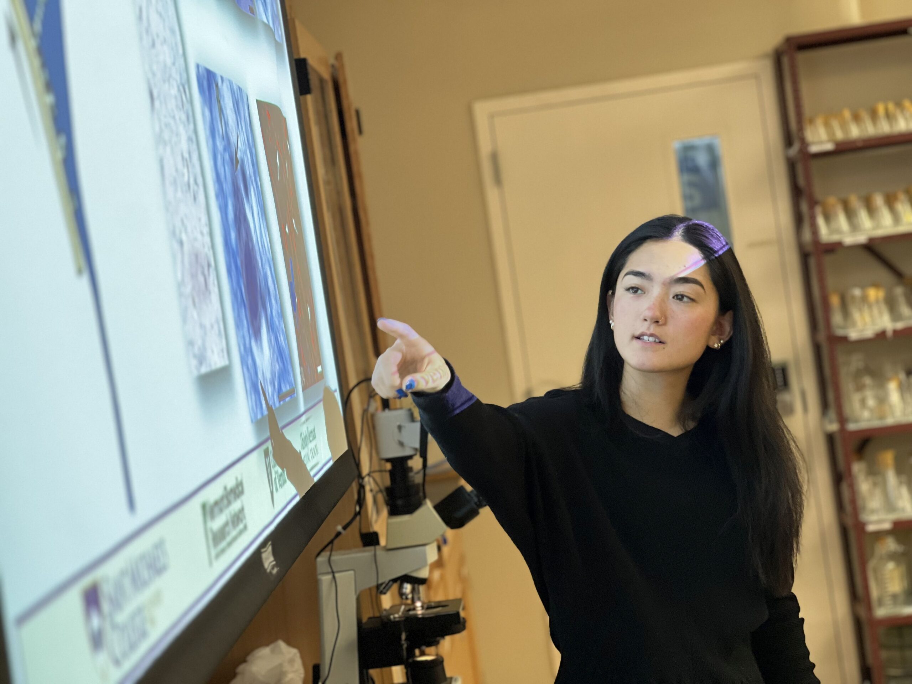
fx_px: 2029
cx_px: 456
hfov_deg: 25.3
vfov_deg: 19.1
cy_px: 342
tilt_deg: -1.4
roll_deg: +8.2
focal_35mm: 77
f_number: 2.8
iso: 250
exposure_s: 1/39
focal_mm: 9
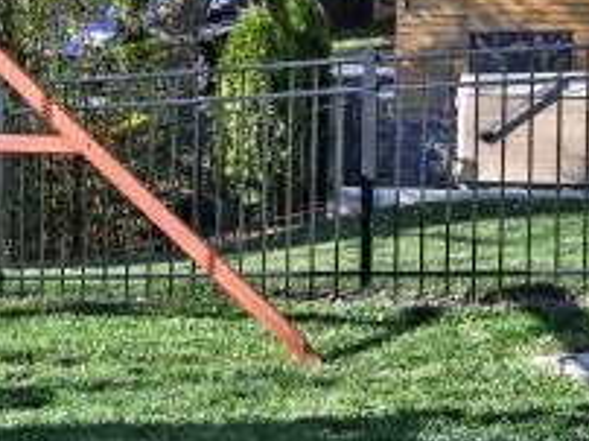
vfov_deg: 14.2
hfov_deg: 15.4
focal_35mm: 104
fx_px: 1760
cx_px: -569
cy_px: 155
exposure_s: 1/250
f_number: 5.6
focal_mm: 14.5
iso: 110
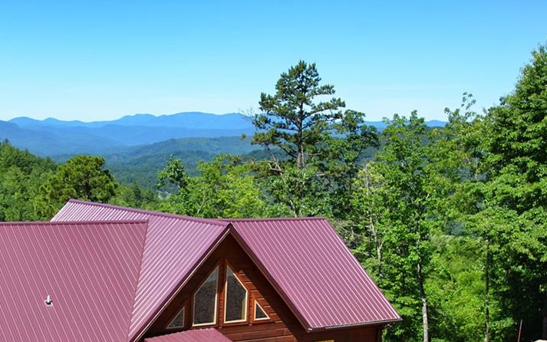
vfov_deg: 23.6
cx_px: 196
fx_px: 816
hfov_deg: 36.8
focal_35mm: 55
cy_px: 224
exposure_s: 1/250
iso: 100
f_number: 7.1
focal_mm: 25
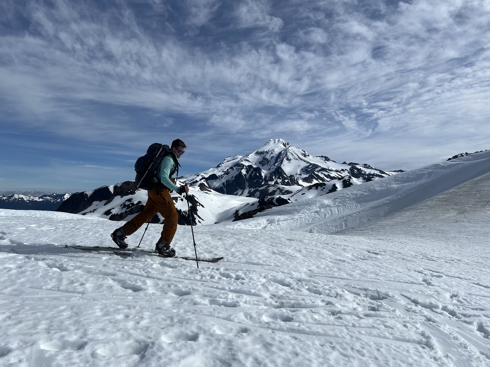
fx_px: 368
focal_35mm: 26
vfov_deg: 53.1
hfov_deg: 67.3
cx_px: 245
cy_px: 184
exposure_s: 1/12658
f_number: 1.5
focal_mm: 5.7
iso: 50
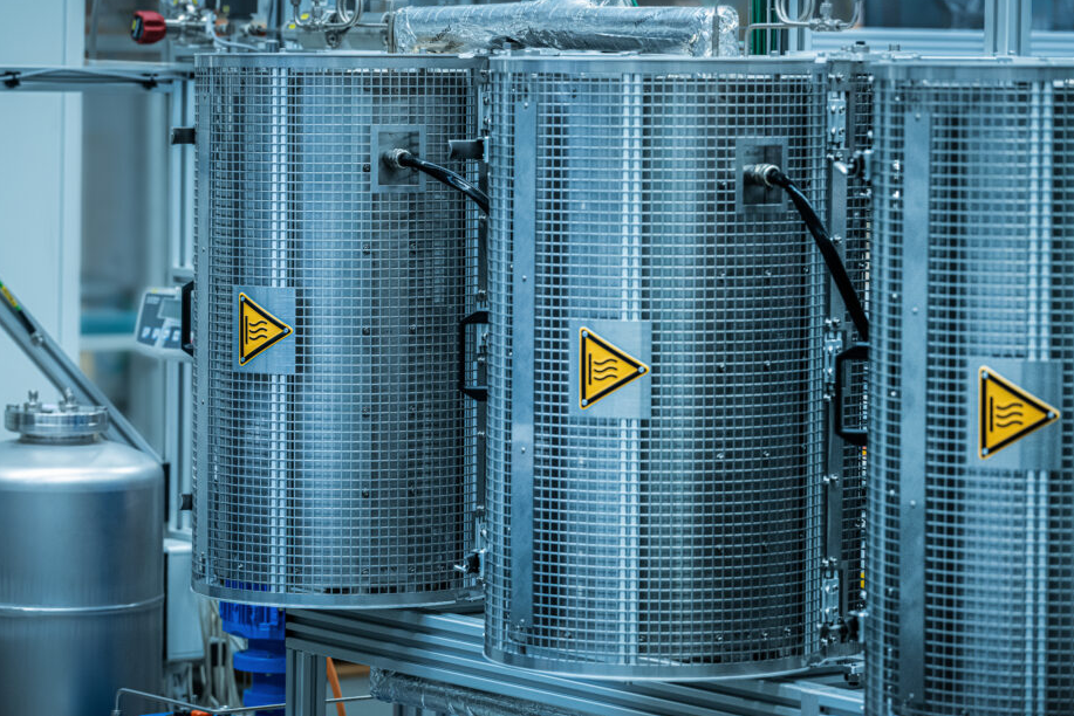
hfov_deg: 15.3
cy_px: 375
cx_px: 483
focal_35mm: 134
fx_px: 3999
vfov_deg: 10.2
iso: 2000
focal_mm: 120
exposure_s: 1/200
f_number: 5
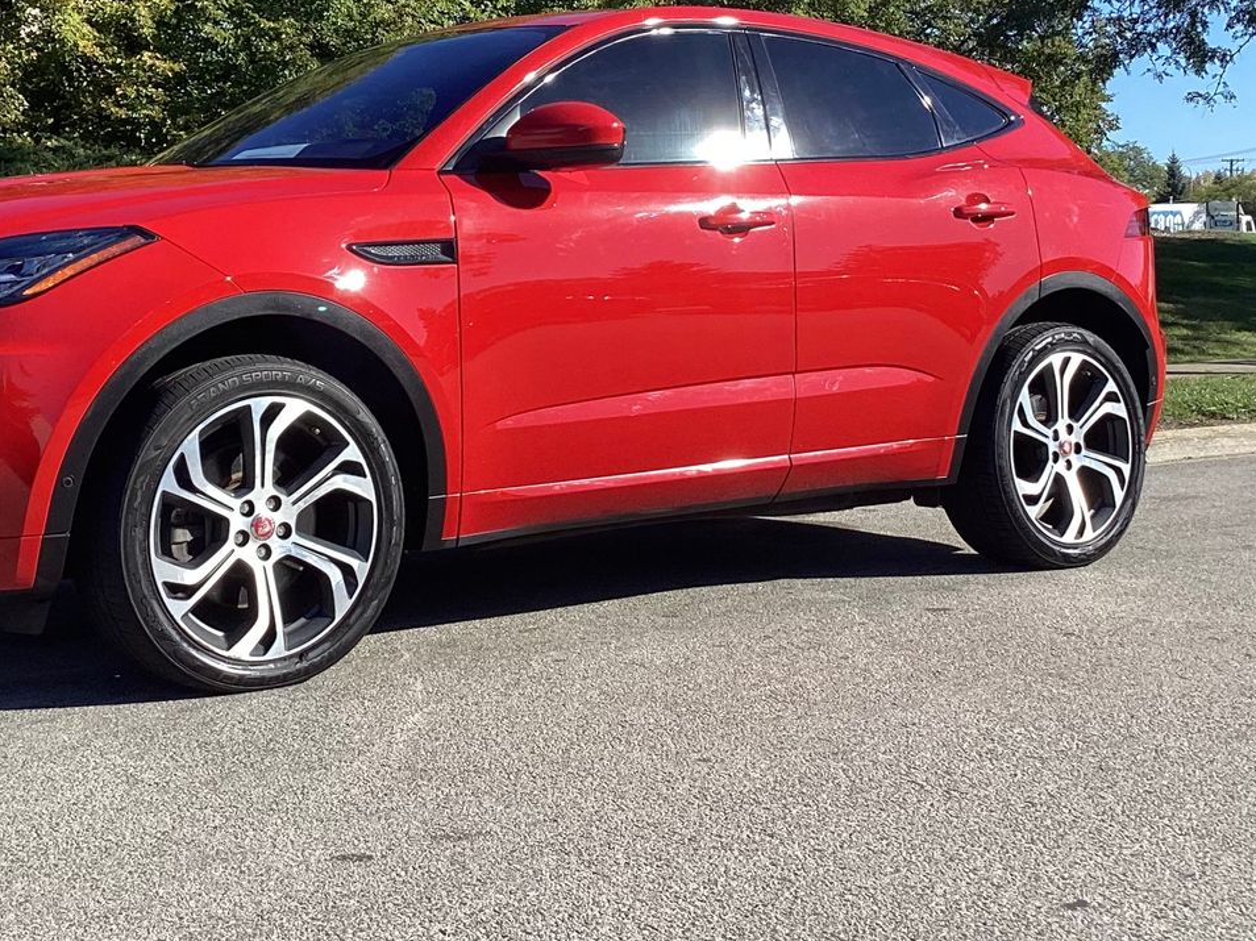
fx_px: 1886
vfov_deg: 27.6
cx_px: 524
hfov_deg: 36.7
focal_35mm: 52
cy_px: 234
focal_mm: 3.3
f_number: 2.4
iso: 25
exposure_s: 1/691
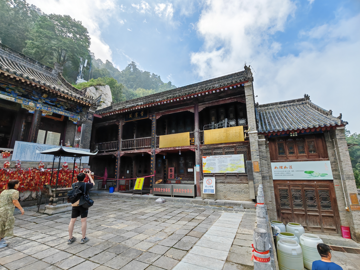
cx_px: 180
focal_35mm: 16
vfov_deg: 78.1
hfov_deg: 94.5
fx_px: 166
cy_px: 135
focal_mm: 1.96
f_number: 2.2
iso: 50
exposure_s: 1/1000
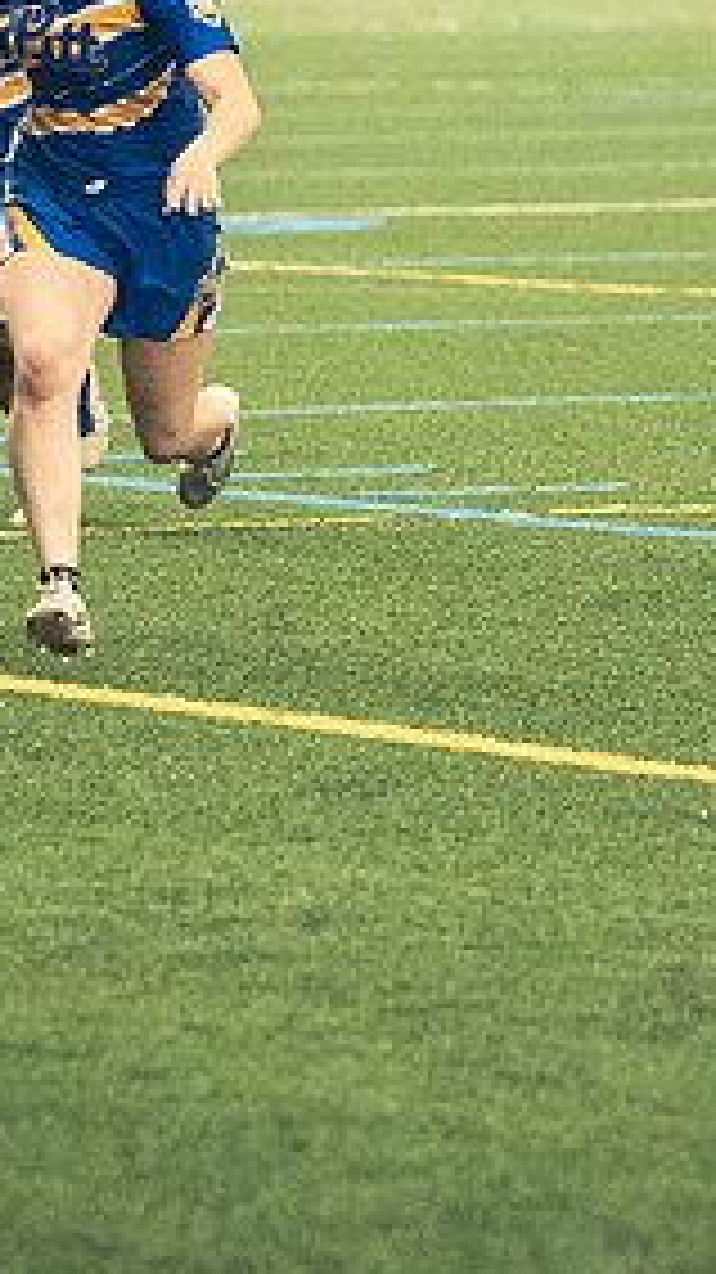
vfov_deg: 5.5
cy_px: 468
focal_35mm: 392
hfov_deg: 3.1
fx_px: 13243
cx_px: 450
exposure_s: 1/500
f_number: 2.8
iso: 12800
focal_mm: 122
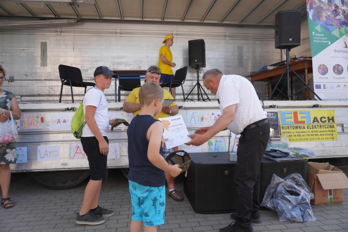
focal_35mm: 24
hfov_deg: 73.8
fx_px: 232
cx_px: 174
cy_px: 116
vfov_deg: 53.1
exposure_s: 1/250
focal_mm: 16
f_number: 4
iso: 100
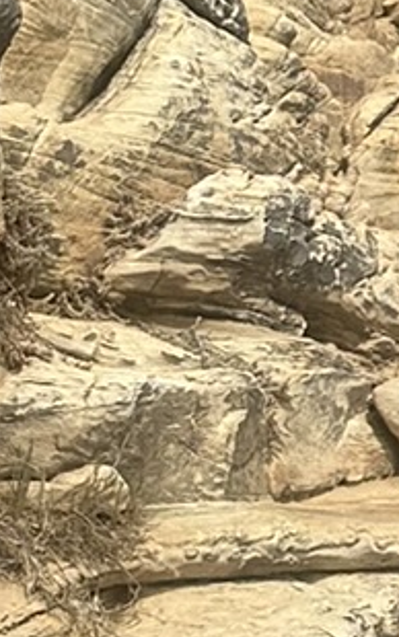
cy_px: -362
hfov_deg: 6.9
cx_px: 1277
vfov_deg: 11.8
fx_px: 2920
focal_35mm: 168
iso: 80
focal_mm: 6.86
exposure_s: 1/7576
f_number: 1.78
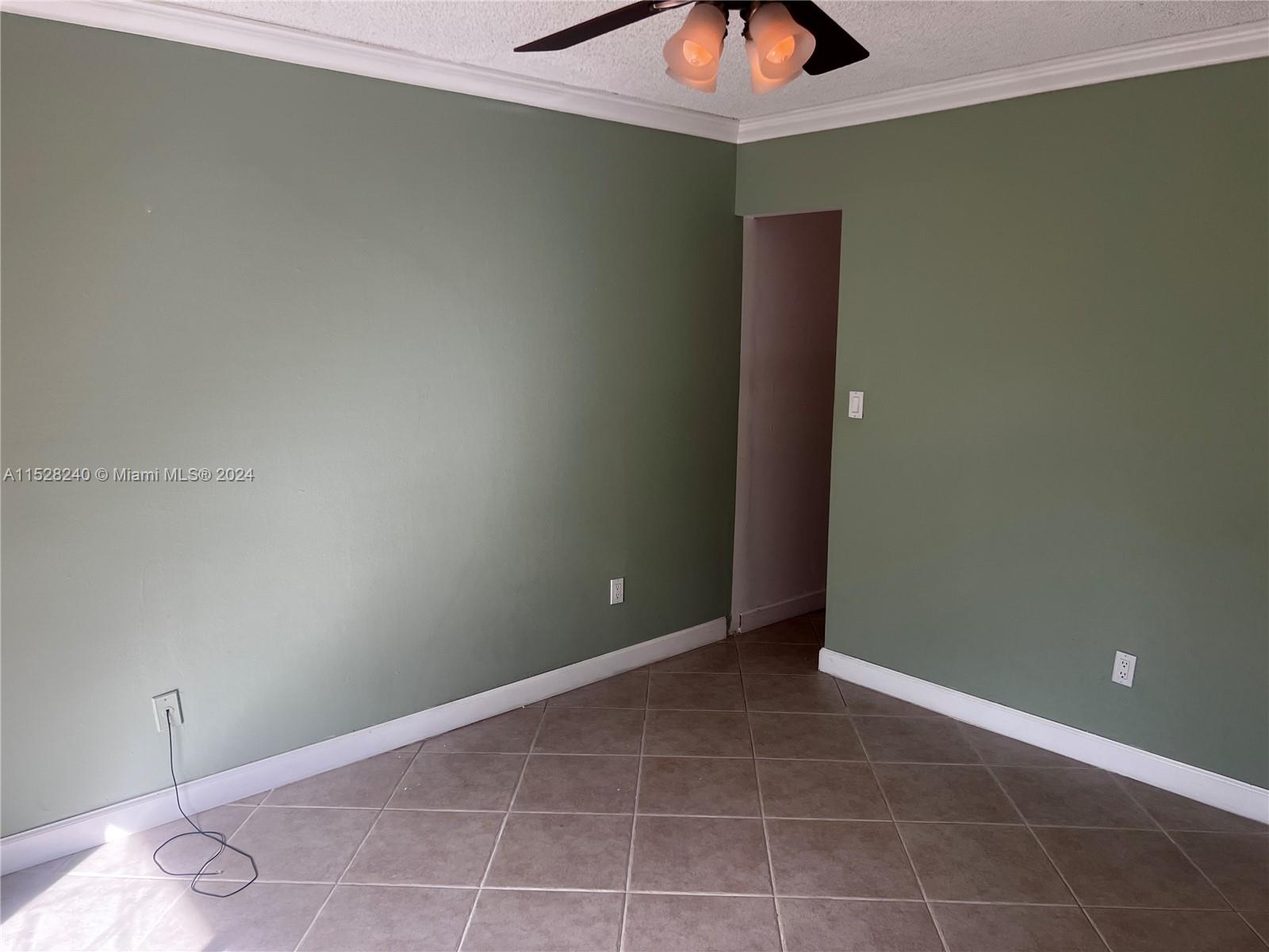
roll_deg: +0.2
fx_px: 953
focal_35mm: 26
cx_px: 634
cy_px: 476
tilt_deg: -9.9
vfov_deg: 53.1
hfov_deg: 67.3
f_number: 1.5
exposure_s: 1/318
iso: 50
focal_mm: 5.7
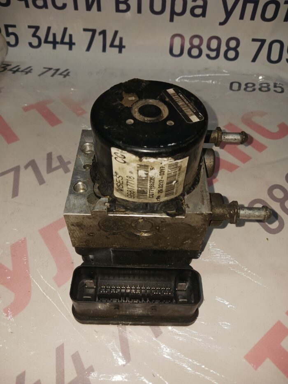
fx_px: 299
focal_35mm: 27
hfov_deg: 51.4
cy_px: 192
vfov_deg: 65.3
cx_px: 144
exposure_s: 1/50
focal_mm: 4
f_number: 1.8
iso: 100
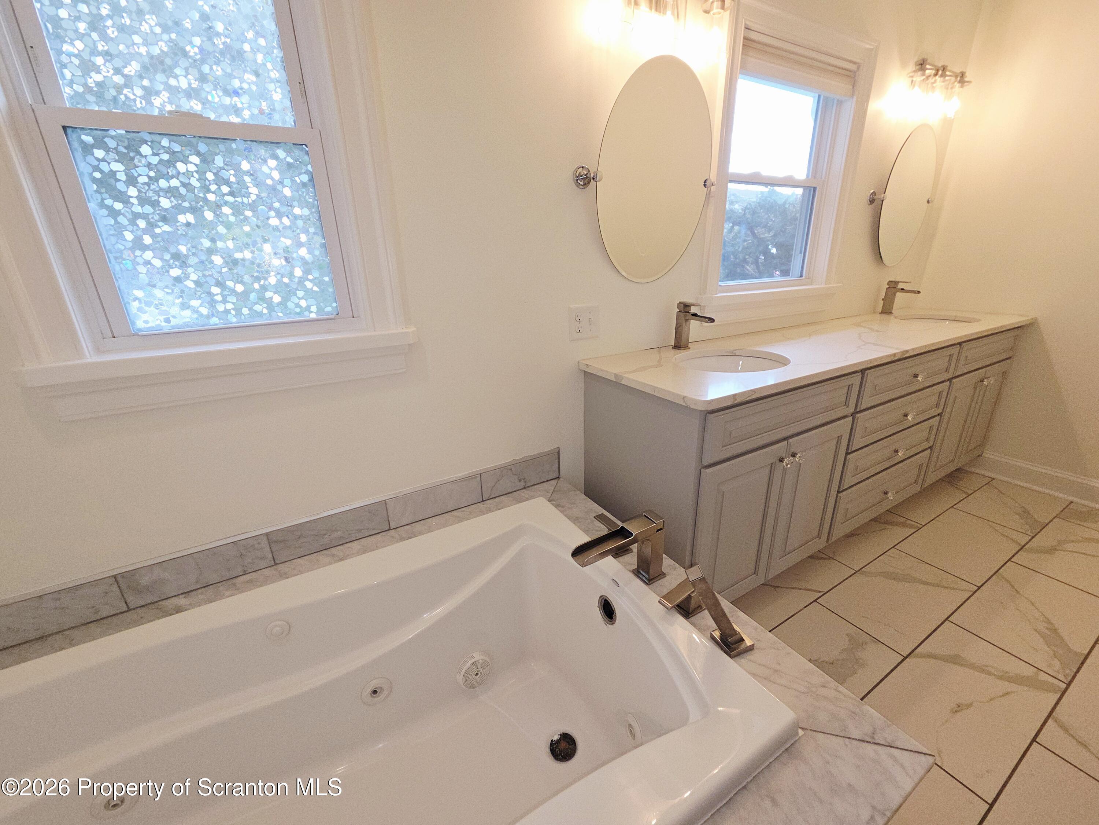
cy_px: 412
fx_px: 413
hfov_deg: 106.2
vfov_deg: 89.9
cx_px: 550
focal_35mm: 13
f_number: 2.2
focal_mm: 2.2
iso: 64
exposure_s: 1/120
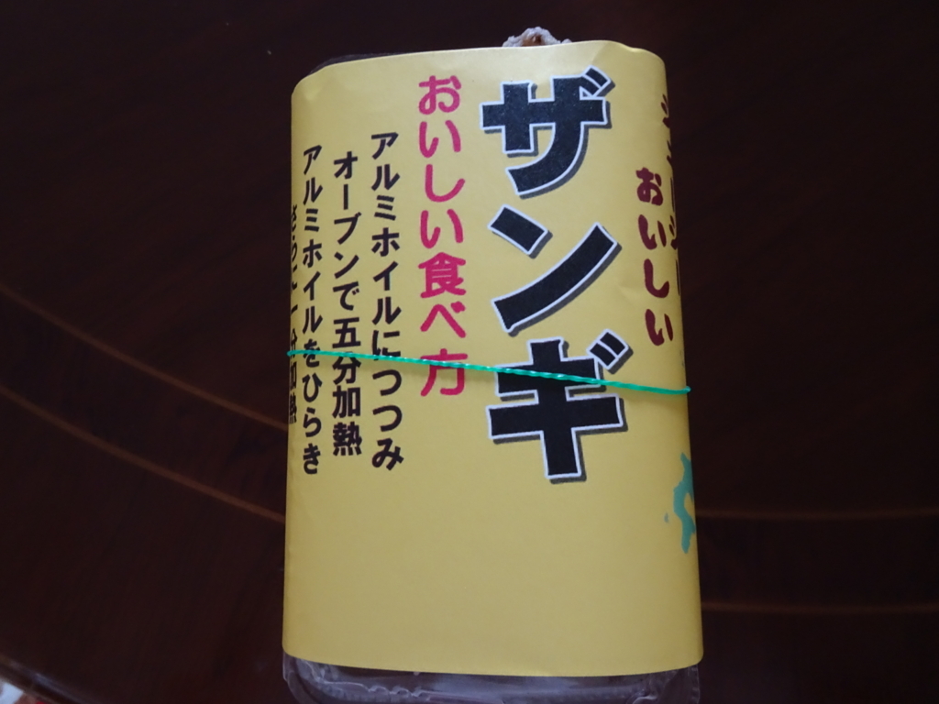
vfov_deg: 56.8
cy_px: 352
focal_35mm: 24
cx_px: 470
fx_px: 651
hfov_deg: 71.6
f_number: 3.5
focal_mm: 4.1
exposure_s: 1/15
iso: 800
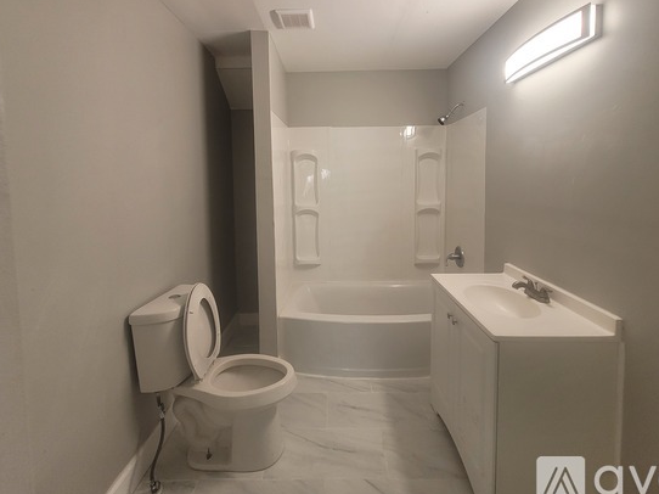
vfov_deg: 77.3
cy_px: 201
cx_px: 328
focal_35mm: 16
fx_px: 304
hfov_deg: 94.5
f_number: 2.2
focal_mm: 1.74
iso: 125
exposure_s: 1/60
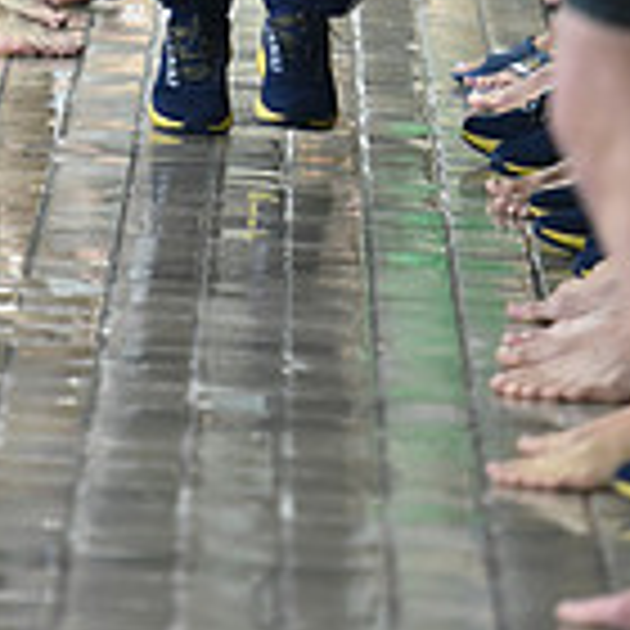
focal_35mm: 618
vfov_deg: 2.8
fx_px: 12725
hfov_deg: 2.8
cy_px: -387
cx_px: 241
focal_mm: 175
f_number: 2.8
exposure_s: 1/250
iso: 3200
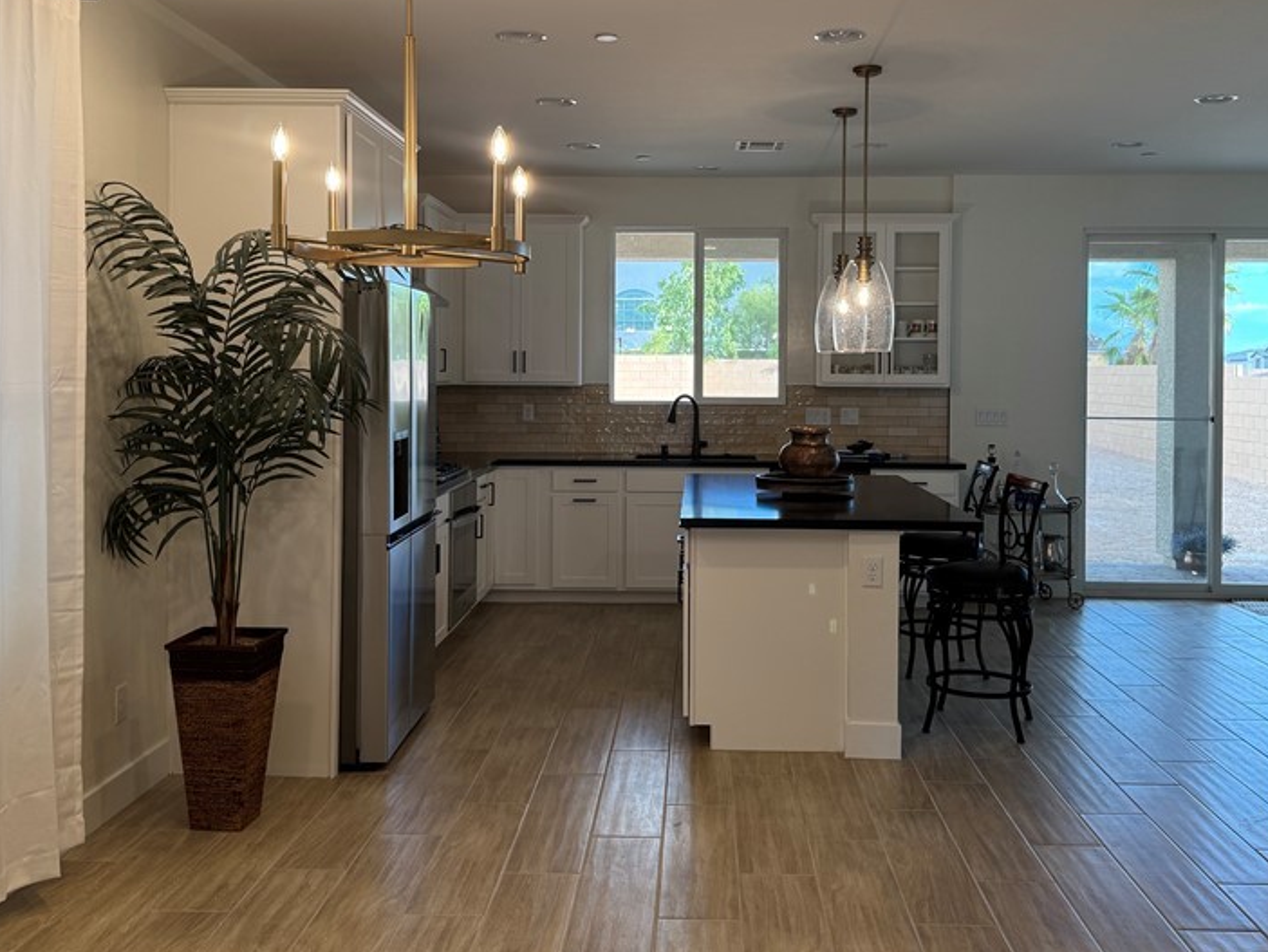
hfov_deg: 52.6
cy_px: 381
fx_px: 1283
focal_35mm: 35
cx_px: 674
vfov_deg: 40.5
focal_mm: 6.76
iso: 100
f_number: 1.78
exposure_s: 1/120
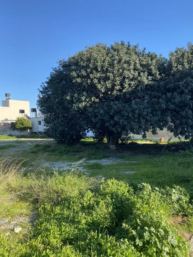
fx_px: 193
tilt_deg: -4.3
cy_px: 128
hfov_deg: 53.1
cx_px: 96
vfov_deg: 67.3
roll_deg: +0.7
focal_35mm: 26
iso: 32
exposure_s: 1/852
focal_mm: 4.25
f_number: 1.8
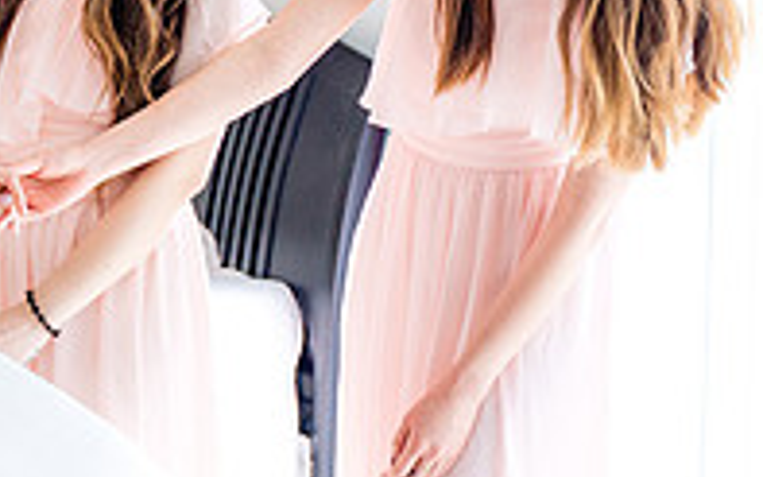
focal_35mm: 86
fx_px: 1788
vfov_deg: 15.2
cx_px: -336
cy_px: 221
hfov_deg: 20.9
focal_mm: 28
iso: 500
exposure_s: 1/320
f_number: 2.8
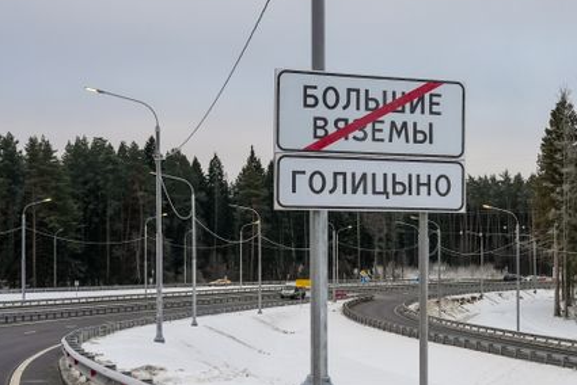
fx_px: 1107
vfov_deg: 19.7
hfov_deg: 28.6
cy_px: 252
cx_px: 466
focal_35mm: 69
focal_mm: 28
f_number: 4.5
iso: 1000
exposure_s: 1/800
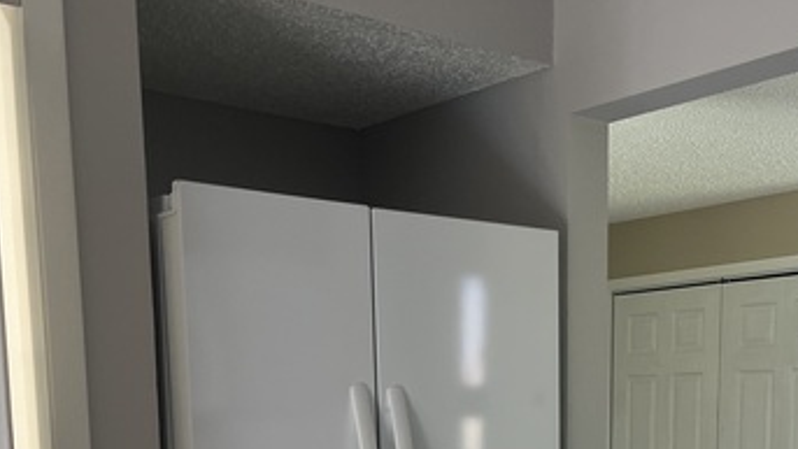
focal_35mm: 55
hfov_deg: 37.5
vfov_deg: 20.1
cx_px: 529
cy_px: 572
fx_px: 1164
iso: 100
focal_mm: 5.1
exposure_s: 1/60
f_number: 1.6
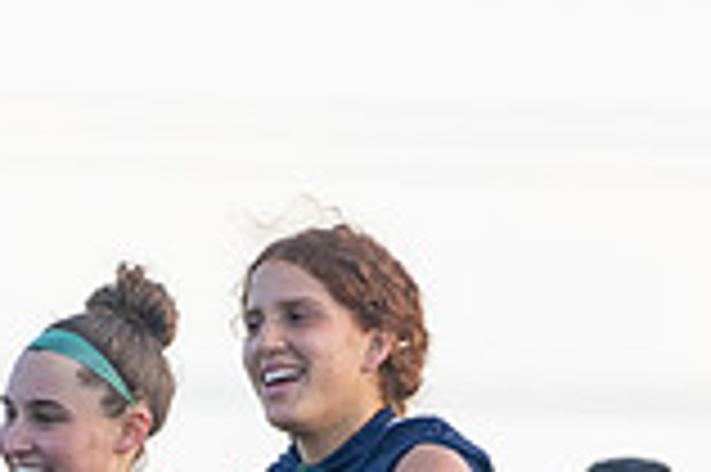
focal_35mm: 1193
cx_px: 86
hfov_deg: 1.7
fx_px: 23537
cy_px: 748
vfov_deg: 1.1
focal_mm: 325
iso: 1250
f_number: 8
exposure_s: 1/1250
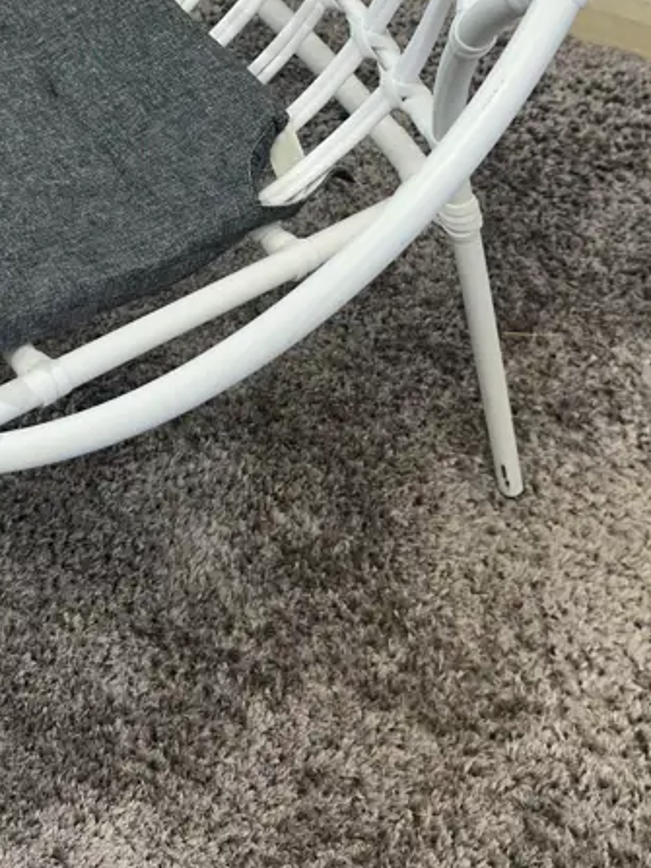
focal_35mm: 55
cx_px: 167
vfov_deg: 33.8
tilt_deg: -47.4
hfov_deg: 26.2
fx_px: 1380
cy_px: 157
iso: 125
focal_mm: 6.86
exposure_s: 1/100
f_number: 1.78
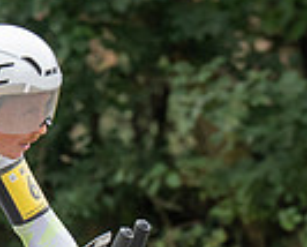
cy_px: 187
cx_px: -14
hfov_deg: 2.2
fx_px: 8041
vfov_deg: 1.8
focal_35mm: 883
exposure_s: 1/1000
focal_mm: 143
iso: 1000
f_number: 4.5
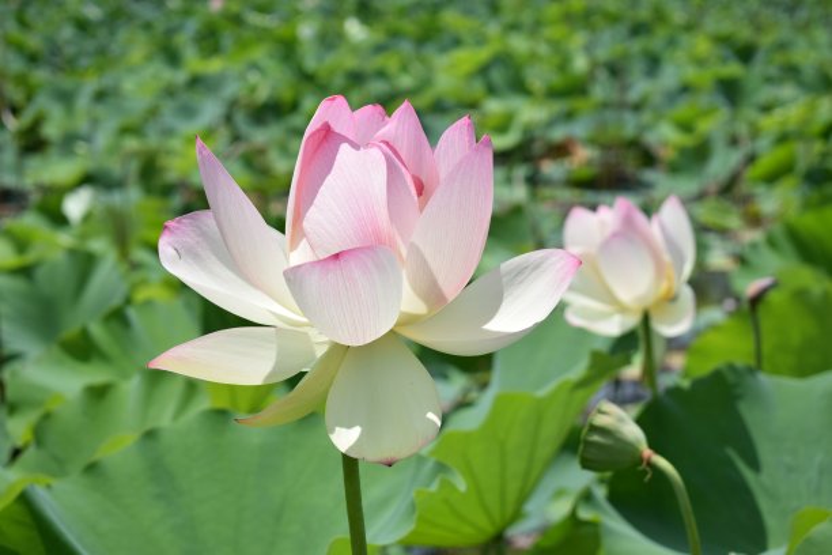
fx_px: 1907
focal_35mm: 82
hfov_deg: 24.6
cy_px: 278
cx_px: 416
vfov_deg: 16.6
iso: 200
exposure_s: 1/1250
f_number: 5.6
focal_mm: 55
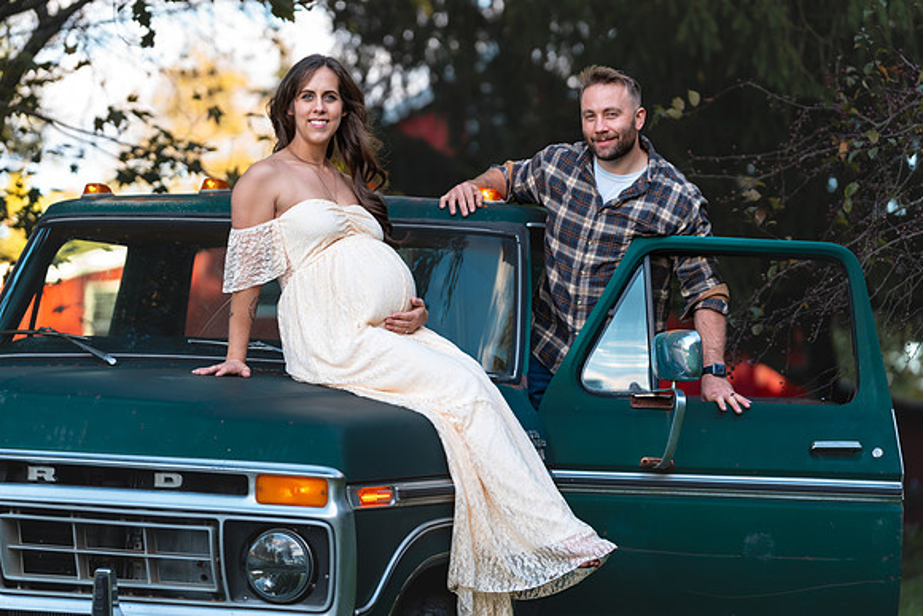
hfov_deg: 15.1
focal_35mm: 135
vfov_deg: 10.1
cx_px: 443
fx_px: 3475
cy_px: 300
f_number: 2.8
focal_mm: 122.7
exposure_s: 1/320
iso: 250
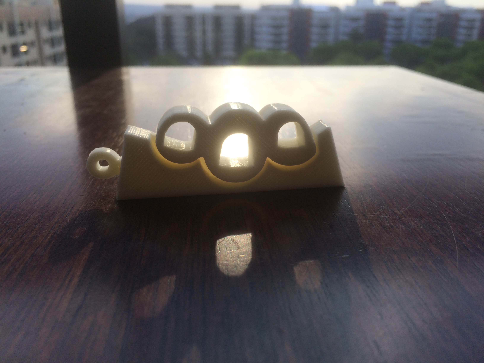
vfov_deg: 48.2
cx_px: 242
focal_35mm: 29
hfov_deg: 61.7
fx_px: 405
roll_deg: -0.5
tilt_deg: -23.7
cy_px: 182
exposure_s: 1/224
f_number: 2.2
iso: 32
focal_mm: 4.15
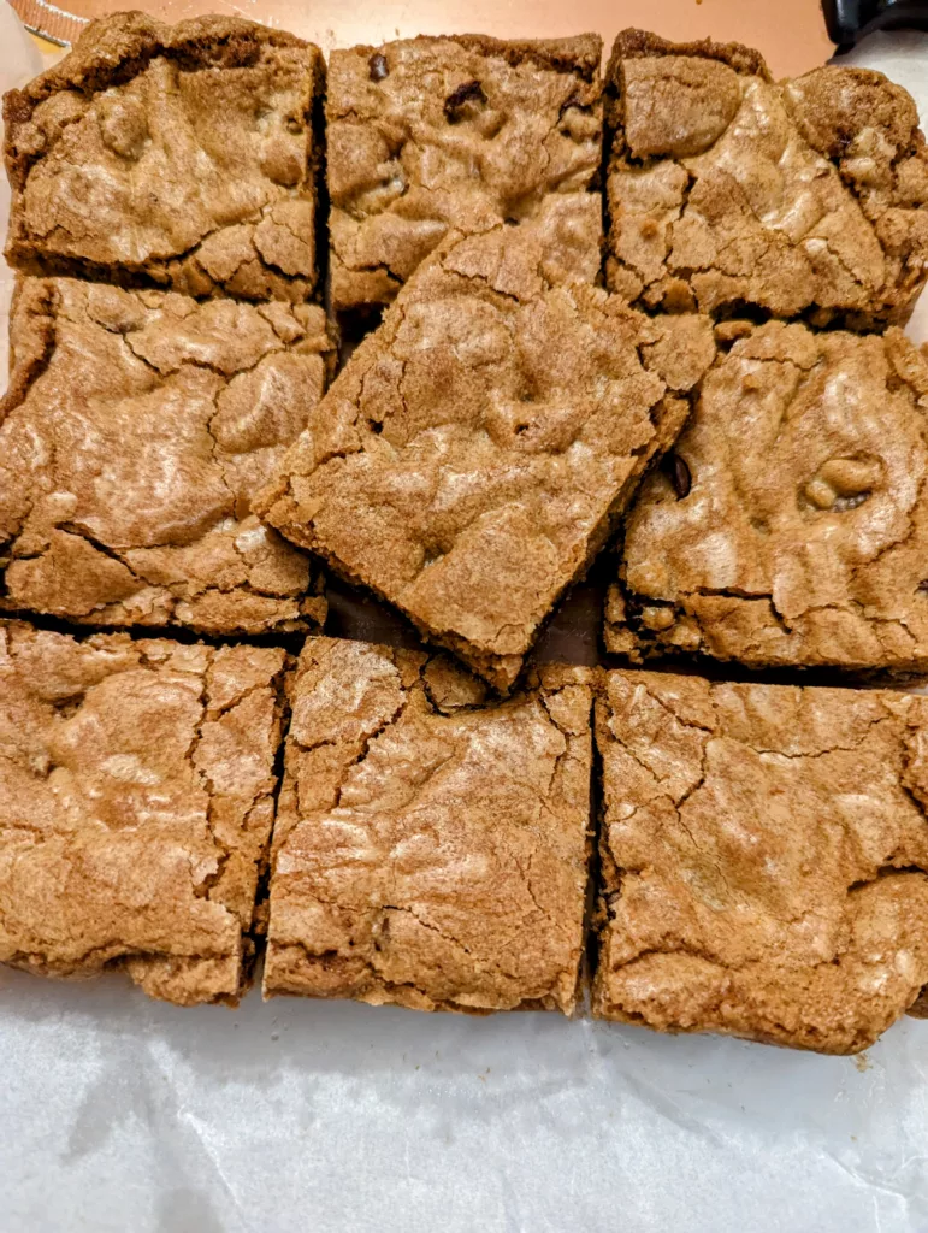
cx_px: 464
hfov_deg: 56.9
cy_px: 616
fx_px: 856
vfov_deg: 71.5
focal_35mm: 24
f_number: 1.85
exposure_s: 1/115
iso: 1568
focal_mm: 6.81
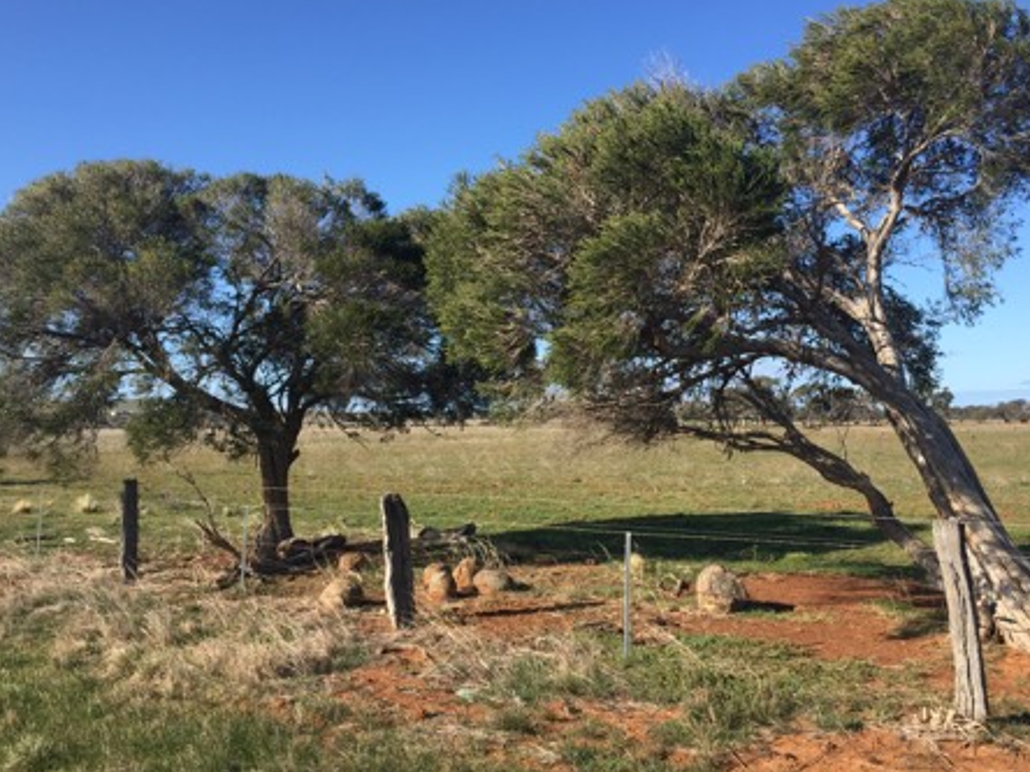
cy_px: 371
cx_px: 545
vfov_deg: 41.8
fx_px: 1012
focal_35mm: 34
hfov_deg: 53.9
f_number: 2.2
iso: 32
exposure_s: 1/964
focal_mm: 4.15
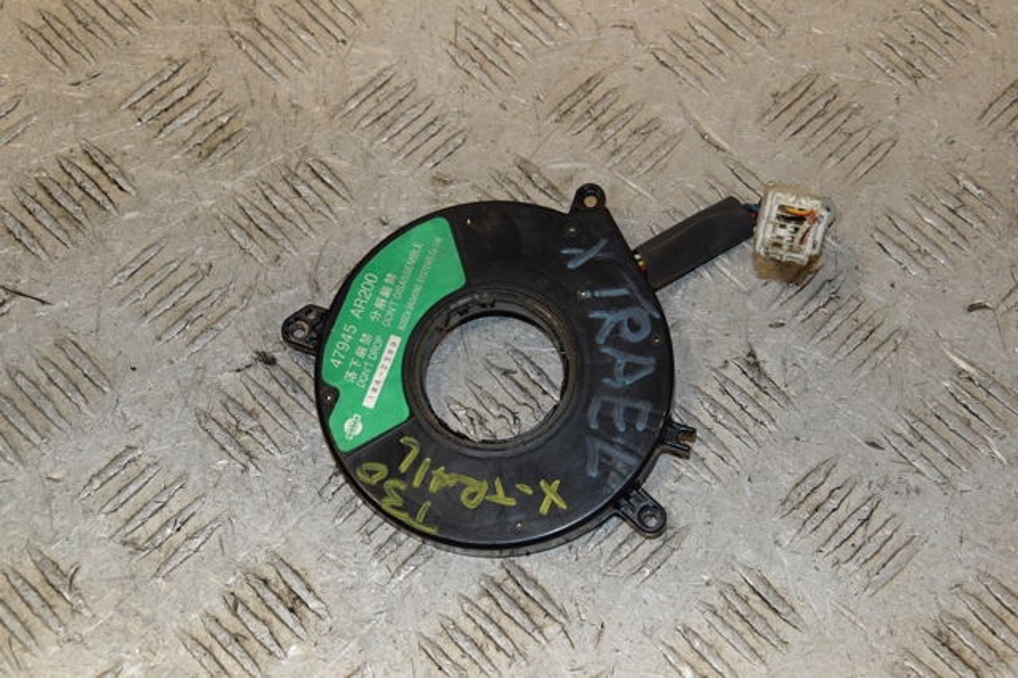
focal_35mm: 68
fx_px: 1908
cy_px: 339
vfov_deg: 20.1
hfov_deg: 29.9
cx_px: 509
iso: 800
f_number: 9
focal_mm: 45
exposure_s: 1/200
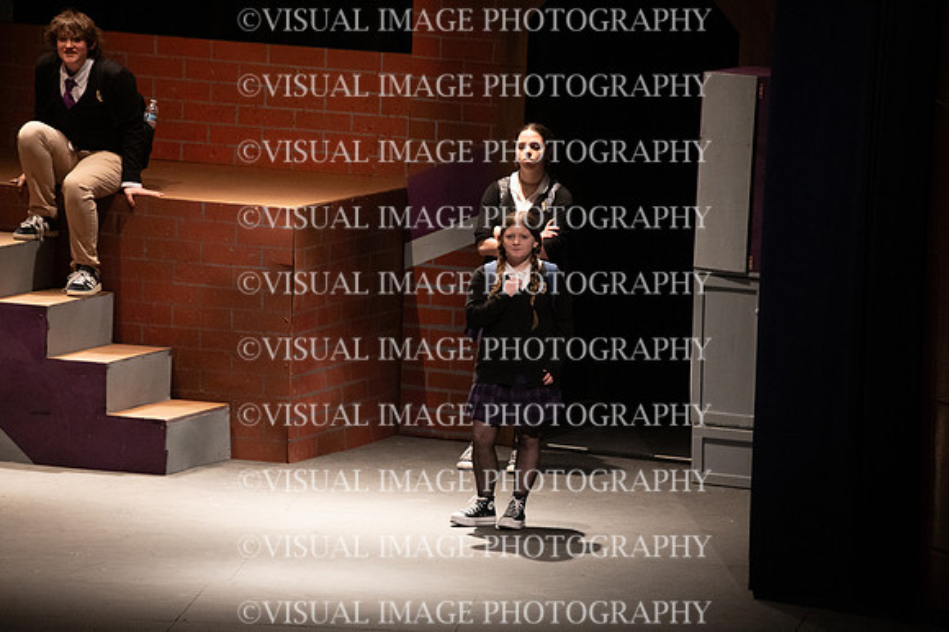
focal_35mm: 320
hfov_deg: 6.4
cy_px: 316
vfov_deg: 4.3
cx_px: 474
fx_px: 8430
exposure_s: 1/200
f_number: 6.3
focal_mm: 320
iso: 10000
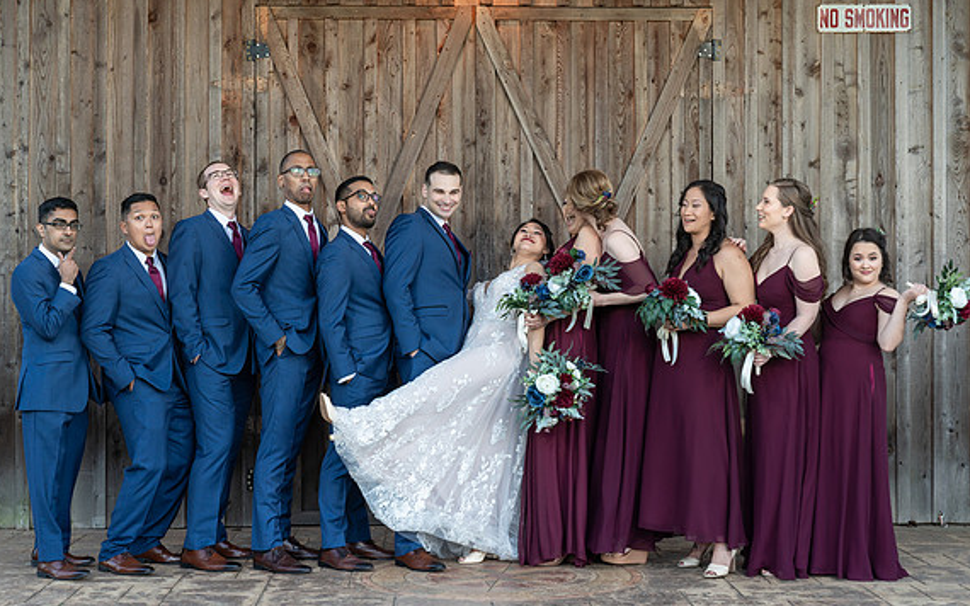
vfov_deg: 20.0
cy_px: 298
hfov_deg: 31.5
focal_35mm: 65
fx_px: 1718
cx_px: 473
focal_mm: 58
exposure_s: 1/250
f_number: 4
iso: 250
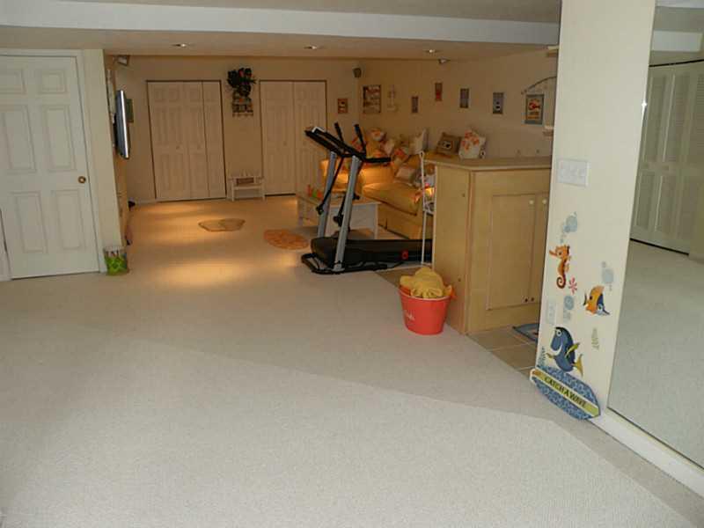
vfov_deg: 51.4
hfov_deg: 65.3
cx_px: 352
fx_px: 549
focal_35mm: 27
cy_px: 264
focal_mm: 4.7
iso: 64
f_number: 2.8
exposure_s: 1/47
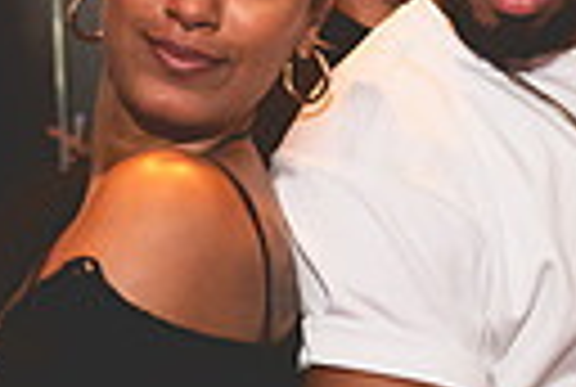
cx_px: 446
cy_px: 173
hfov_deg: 17.2
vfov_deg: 11.7
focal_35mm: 118
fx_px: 1892
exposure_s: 1/100
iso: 3200
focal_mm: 26
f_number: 2.8
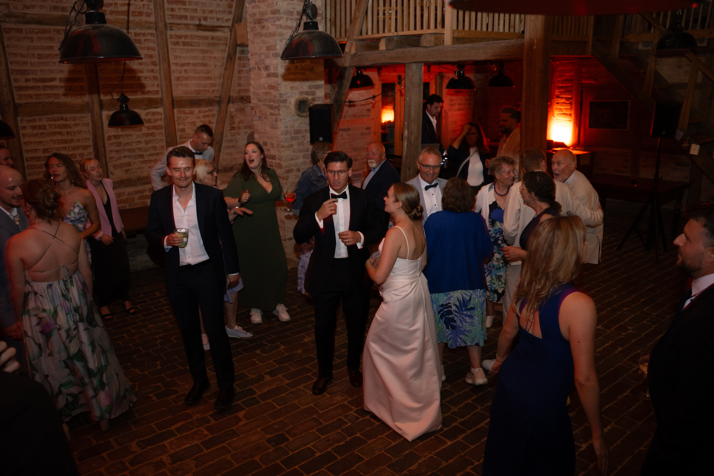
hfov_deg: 62.8
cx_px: 357
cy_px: 238
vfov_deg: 44.3
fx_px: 585
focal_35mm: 30
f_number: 3.2
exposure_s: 1/15
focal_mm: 29.5
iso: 1000
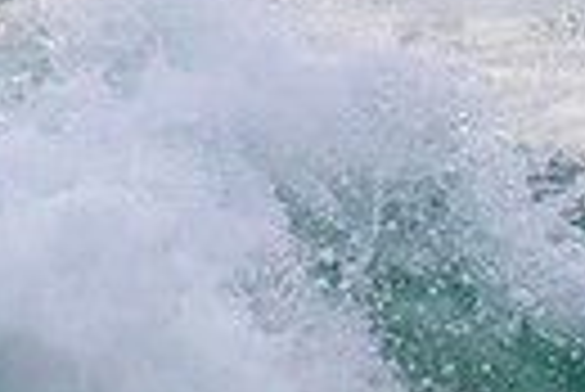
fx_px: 58174
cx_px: 1282
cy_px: 295
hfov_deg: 0.6
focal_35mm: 3576
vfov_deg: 0.4
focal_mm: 800
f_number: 11
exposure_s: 1/2000
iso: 6400
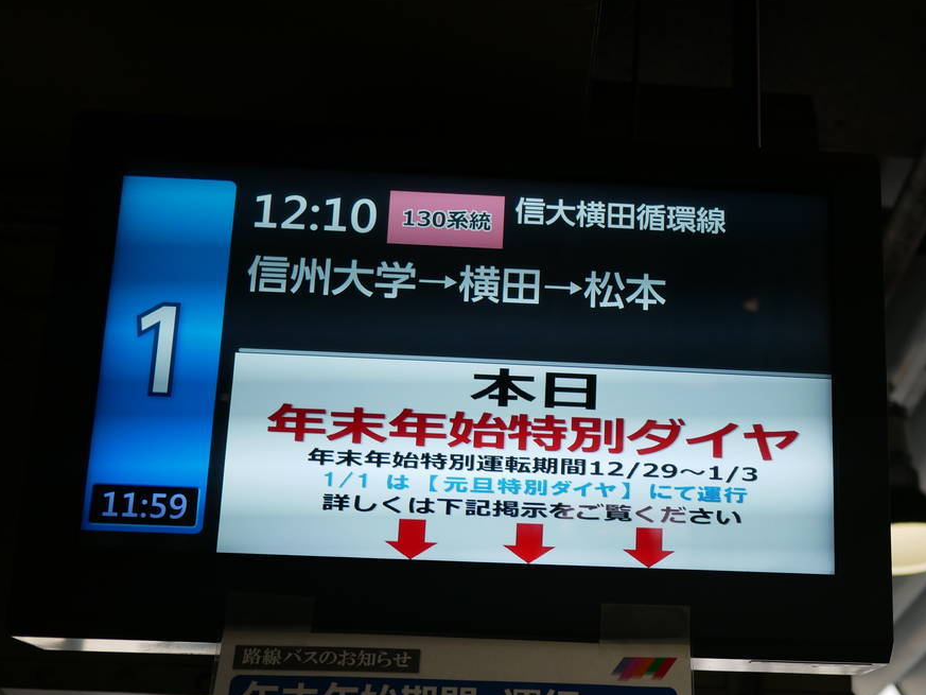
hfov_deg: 34.6
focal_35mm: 55
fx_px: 1471
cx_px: 615
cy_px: 454
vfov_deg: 26.4
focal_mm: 20
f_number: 1.8
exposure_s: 1/250
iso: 200
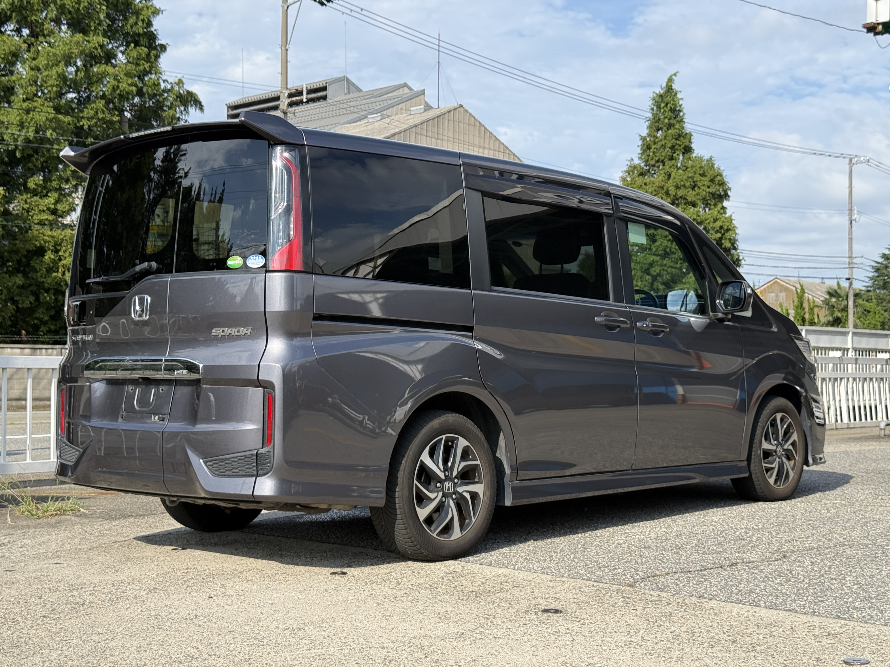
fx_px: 1234
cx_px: 445
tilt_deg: +1.7
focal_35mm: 48
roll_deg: -0.1
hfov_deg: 39.7
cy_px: 334
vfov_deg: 30.3
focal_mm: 6.76
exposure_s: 1/2415
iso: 64
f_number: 1.78
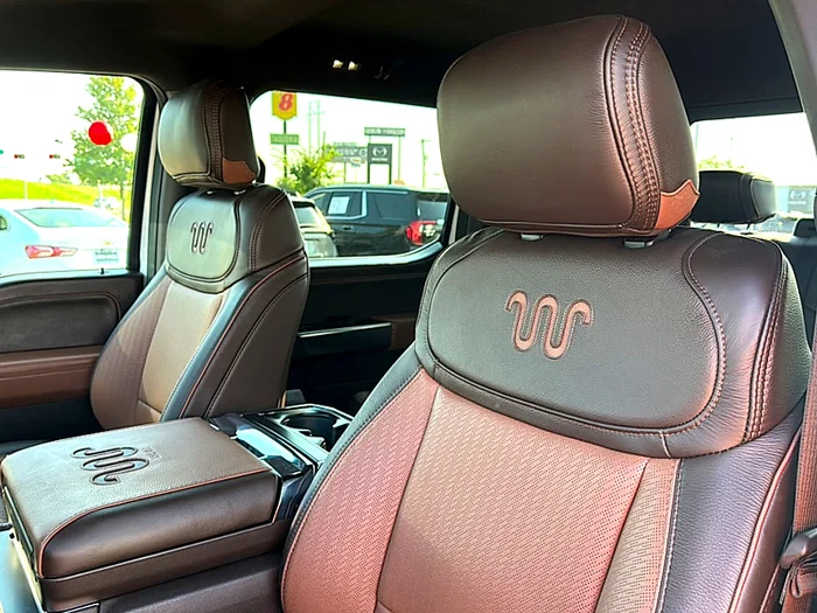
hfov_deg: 69.4
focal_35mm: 25
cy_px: 306
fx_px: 590
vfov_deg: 54.9
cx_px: 408
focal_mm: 6.86
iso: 100
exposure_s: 1/294
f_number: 1.78
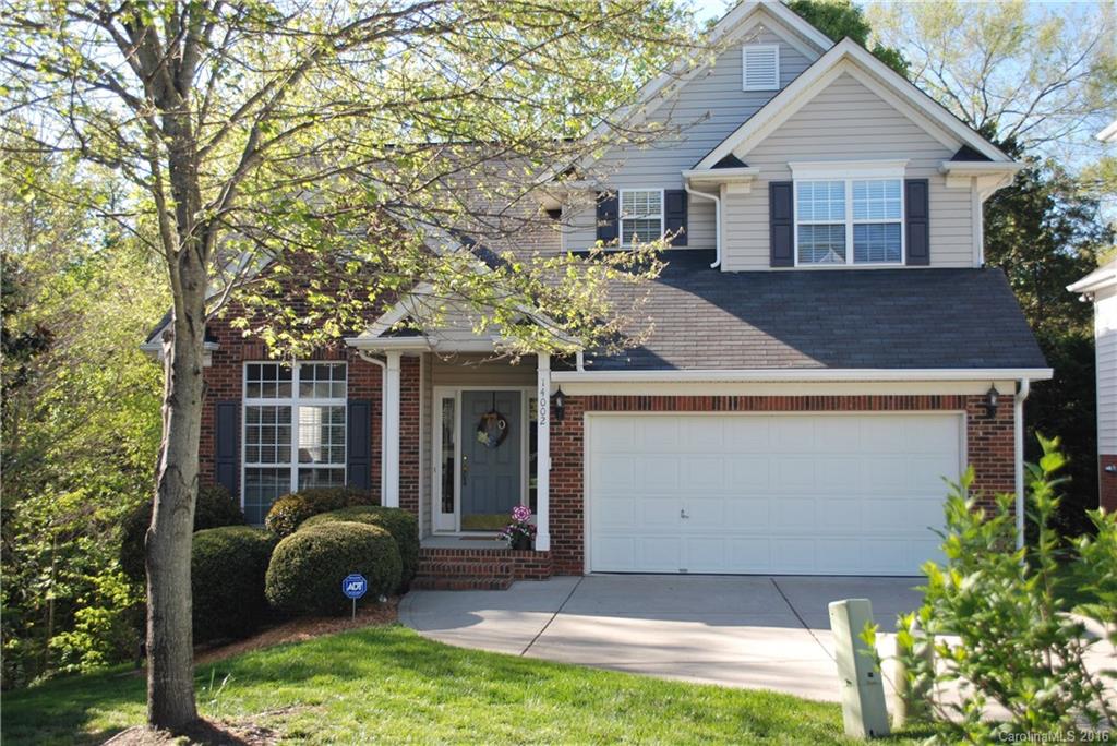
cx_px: 558
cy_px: 373
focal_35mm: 36
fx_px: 1118
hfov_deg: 53.1
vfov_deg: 36.9
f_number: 4.2
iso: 200
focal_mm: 24
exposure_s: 1/320
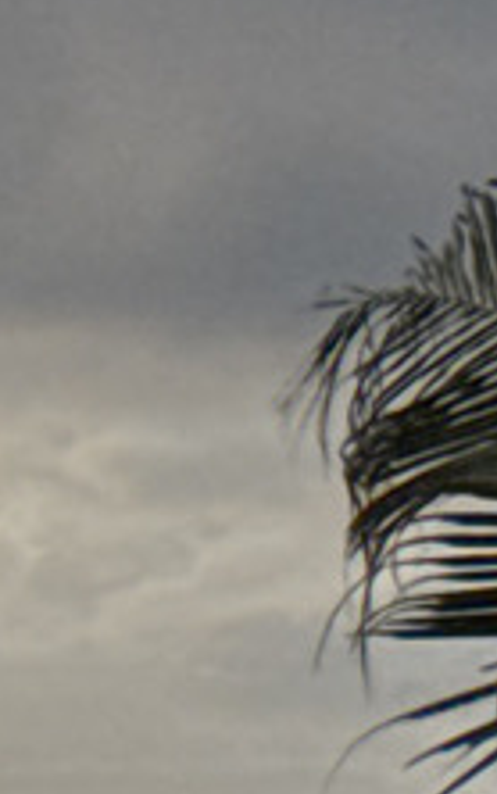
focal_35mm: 458
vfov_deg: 4.6
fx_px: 9913
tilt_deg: +6.9
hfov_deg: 2.8
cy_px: 765
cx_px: -1101
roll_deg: -1.9
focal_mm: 6.76
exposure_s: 1/885
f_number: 1.78
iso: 64
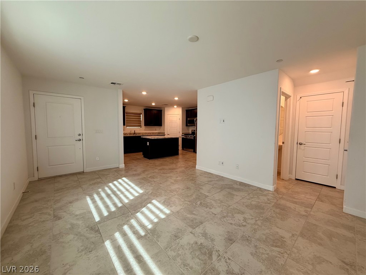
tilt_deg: -2.5
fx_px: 148
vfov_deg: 85.7
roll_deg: -0.7
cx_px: 183
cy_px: 138
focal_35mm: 14
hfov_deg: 102.1
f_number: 2.2
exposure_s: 1/120
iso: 160
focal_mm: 2.22
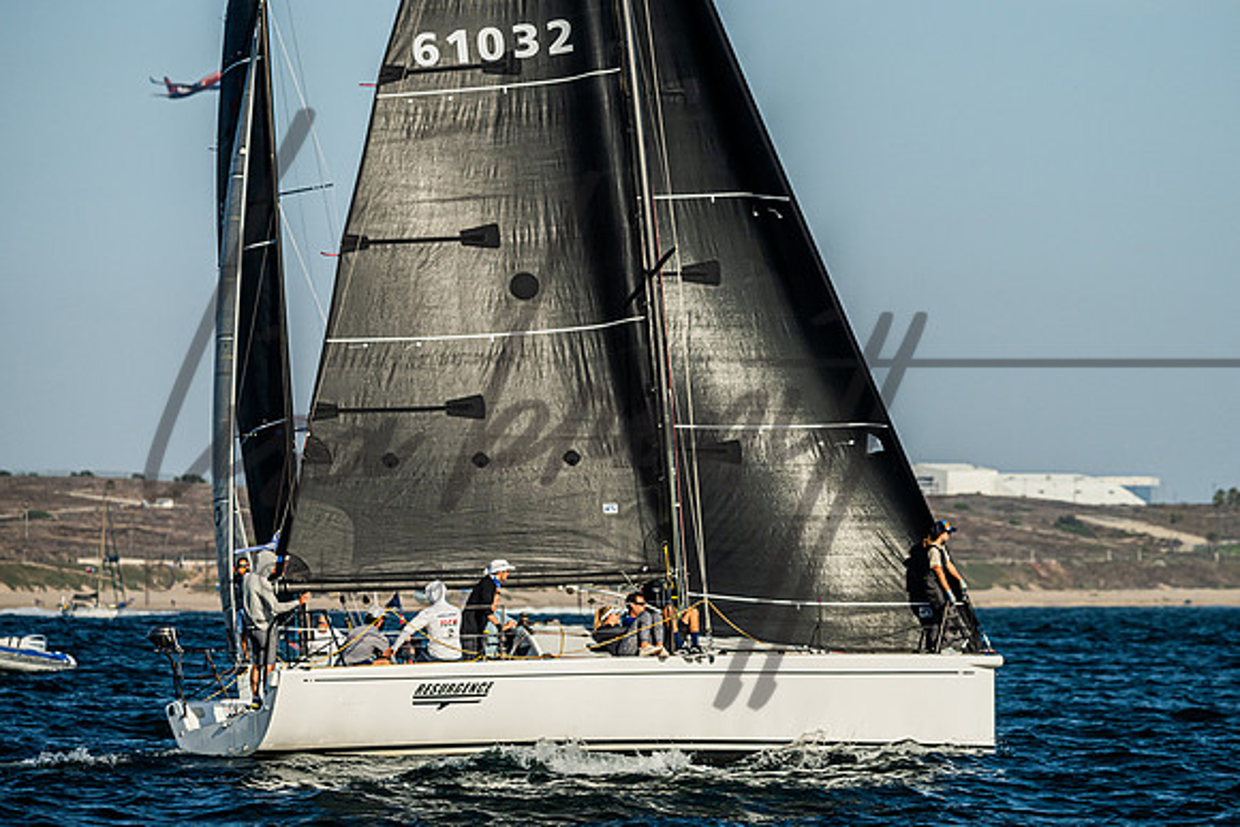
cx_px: 666
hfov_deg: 7.8
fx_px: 9060
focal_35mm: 263
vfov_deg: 5.2
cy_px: 337
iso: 400
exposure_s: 1/6400
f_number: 5.6
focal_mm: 200
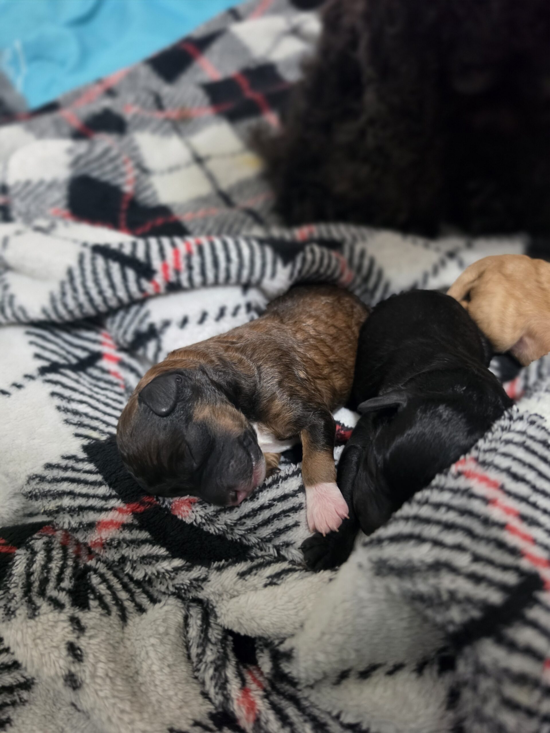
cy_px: 366
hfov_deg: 58.9
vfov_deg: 73.9
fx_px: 487
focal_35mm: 23
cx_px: 275
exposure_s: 1/40
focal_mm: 6.5
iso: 800
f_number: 1.4
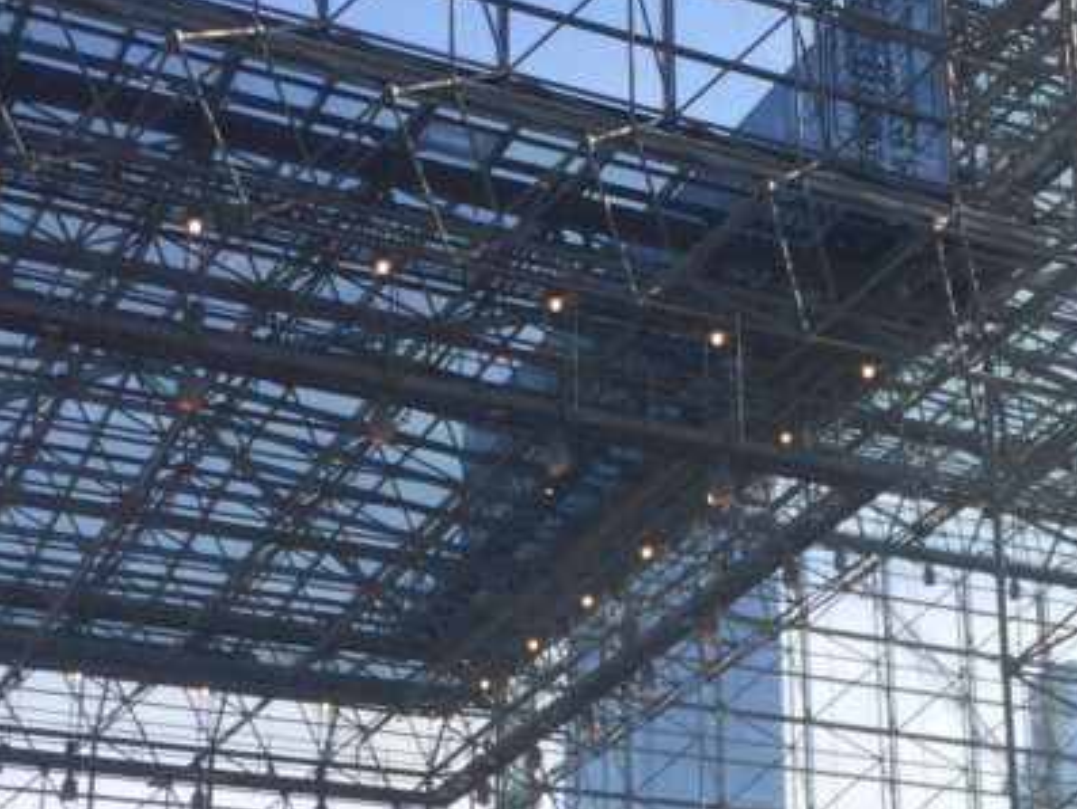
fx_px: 2272
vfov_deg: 19.8
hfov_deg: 26.5
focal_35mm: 73
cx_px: 741
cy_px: 744
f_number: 2.2
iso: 32
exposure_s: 1/359
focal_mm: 4.15
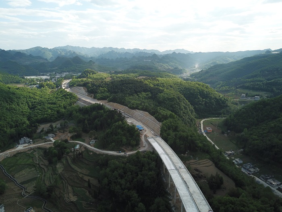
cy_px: 106
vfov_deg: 53.1
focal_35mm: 26
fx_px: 212
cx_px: 141
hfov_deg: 67.3
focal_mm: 4.73
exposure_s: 1/669
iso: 100
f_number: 2.2
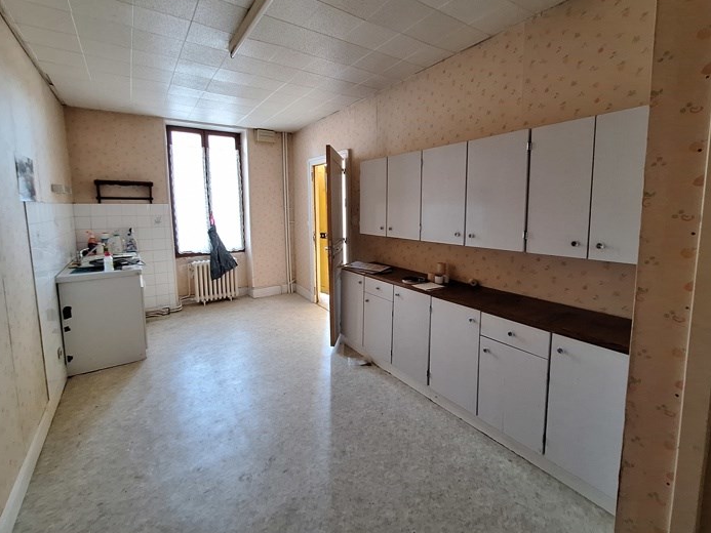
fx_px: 308
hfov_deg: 98.2
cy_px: 242
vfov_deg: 81.6
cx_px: 351
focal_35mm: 15
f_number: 2.2
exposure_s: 1/33
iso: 200
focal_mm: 1.74
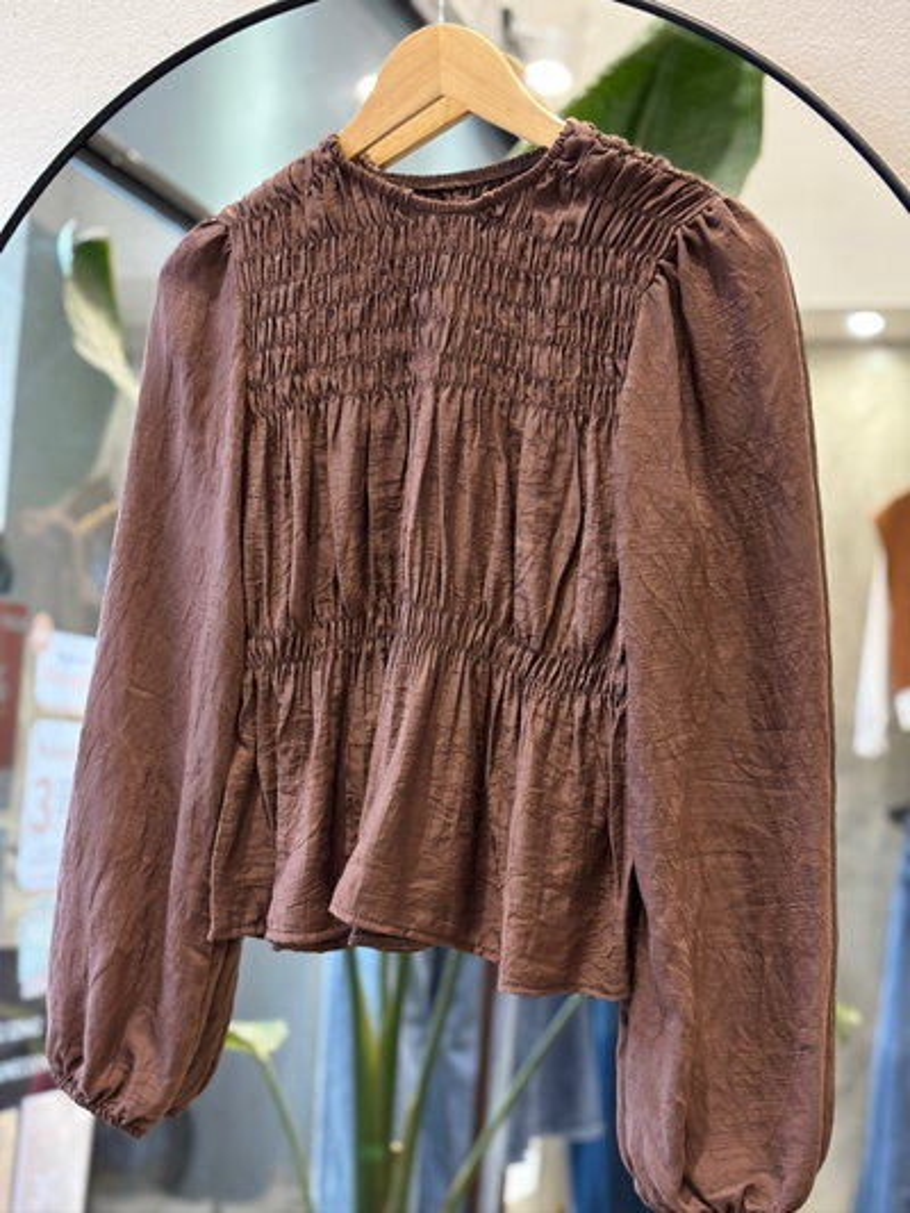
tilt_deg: -10.8
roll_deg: +1.8
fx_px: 1822
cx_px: 455
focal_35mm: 52
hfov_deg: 28.0
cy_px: 606
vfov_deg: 36.8
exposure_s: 1/33
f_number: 1.6
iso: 160
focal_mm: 5.96
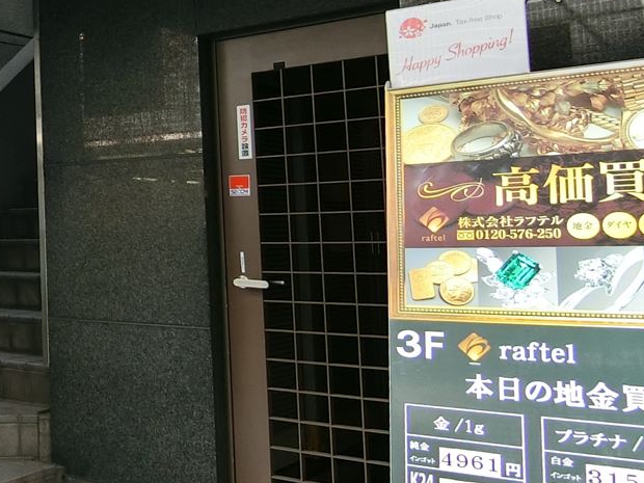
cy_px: 177
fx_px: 912
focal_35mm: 49
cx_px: -175
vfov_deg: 29.5
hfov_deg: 31.1
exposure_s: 1/125
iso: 100
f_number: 2.7
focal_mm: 4.06
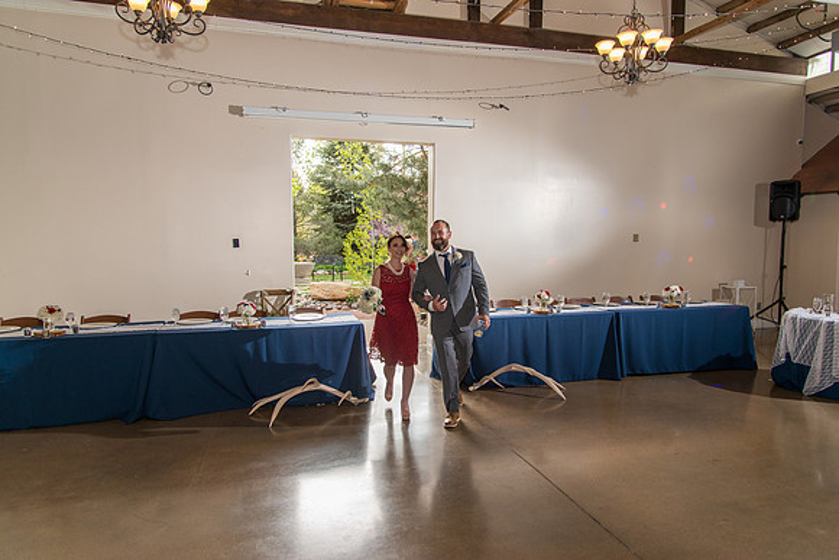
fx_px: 559
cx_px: 420
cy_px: 280
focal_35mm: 24
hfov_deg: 73.7
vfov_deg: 53.2
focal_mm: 24
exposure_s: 1/200
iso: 400
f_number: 4
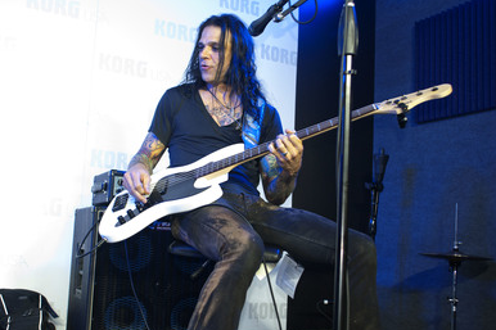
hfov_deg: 46.4
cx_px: 224
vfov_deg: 31.8
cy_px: 180
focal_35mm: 42
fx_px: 578
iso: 1250
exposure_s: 1/60
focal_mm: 24
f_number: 4.5
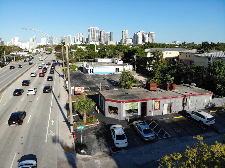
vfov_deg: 56.8
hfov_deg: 71.6
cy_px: 84
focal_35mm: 24
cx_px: 112
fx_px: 156
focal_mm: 4.5
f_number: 2.8
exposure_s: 1/1093
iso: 100
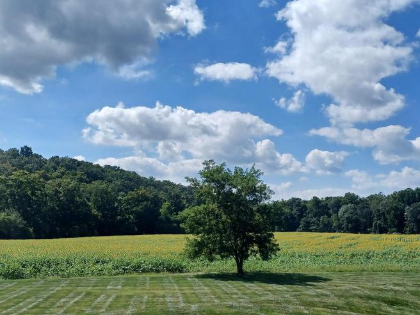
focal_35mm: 39
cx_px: 231
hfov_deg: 47.8
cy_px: 179
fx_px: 473
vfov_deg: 36.8
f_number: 1.8
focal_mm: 4.6
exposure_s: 1/838
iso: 32
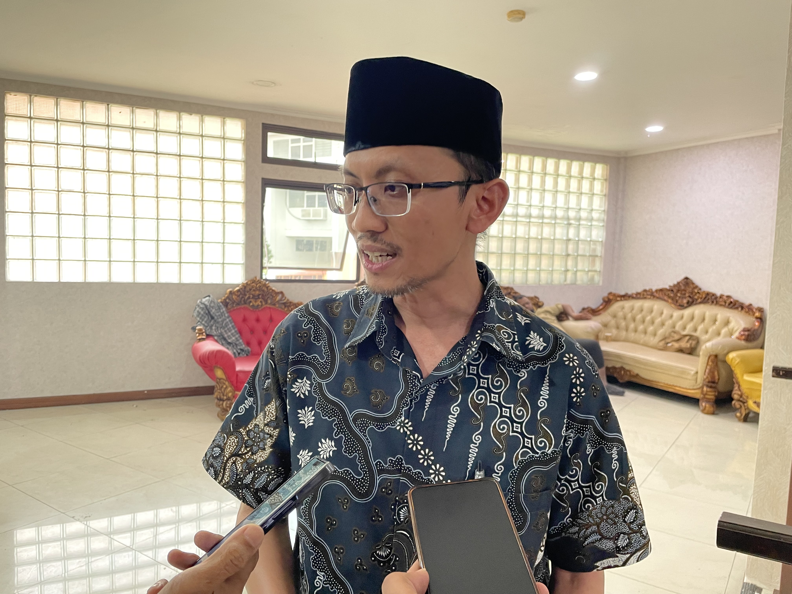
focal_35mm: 26
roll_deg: -1.2
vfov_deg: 53.1
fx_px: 595
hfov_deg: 67.3
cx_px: 396
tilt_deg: -4.0
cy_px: 297
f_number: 1.6
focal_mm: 4.2
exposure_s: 1/50
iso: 125
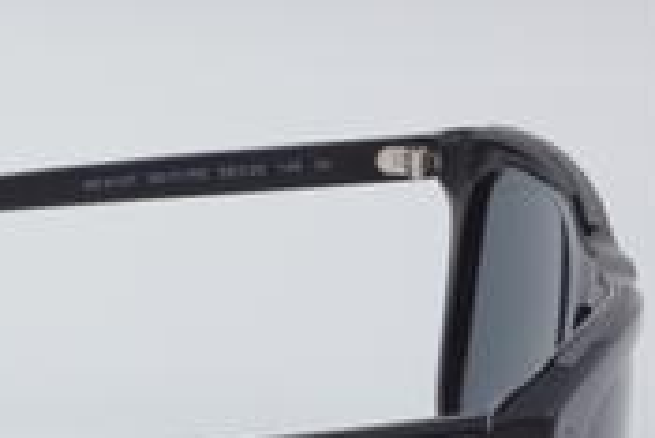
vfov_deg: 8.0
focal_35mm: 171
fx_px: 3114
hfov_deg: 11.8
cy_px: 464
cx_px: -75
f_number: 32
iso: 100
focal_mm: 50
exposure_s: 1/4
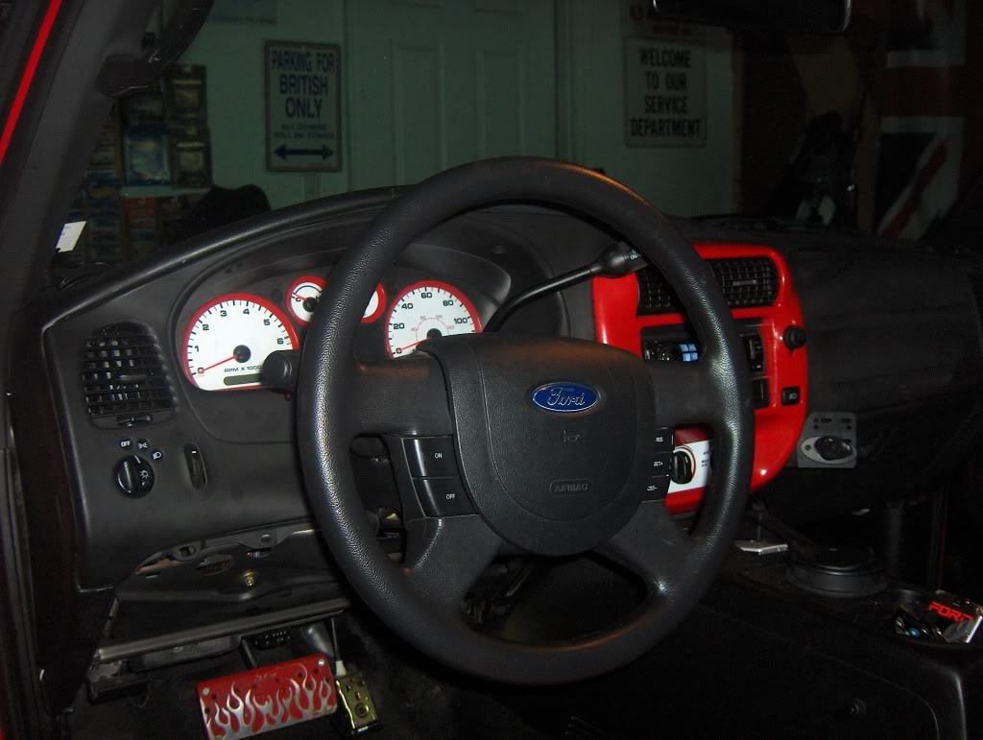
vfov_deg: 36.9
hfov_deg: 47.8
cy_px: 370
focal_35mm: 39
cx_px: 492
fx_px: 1109
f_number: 2.8
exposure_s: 1/60
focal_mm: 8
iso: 100
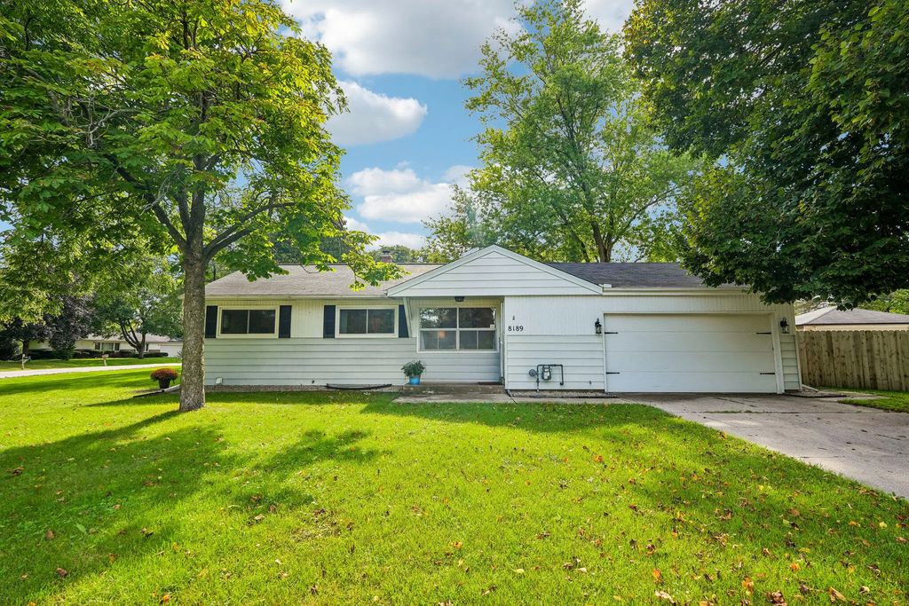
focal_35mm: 18
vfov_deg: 68.9
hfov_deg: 91.6
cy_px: 303
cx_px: 454
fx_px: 442
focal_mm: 17.5
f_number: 6.3
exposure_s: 1/125
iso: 100
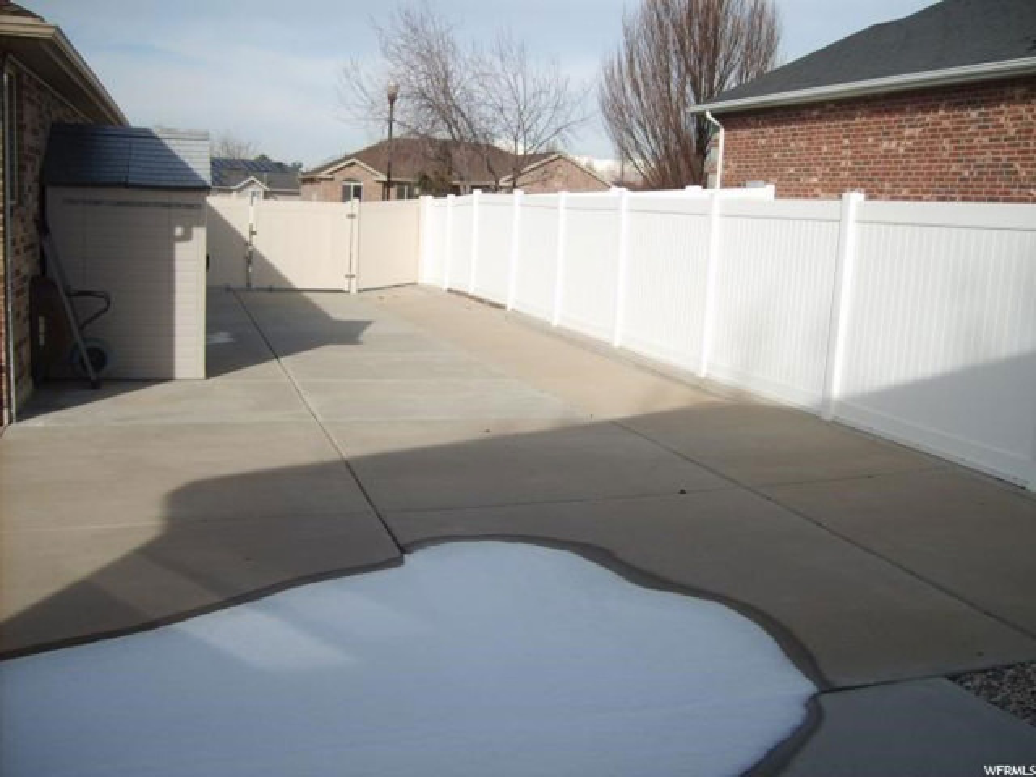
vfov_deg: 40.7
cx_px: 518
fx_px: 1047
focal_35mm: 35
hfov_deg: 52.6
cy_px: 388
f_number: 7.1
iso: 50
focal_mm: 5.8
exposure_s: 1/250
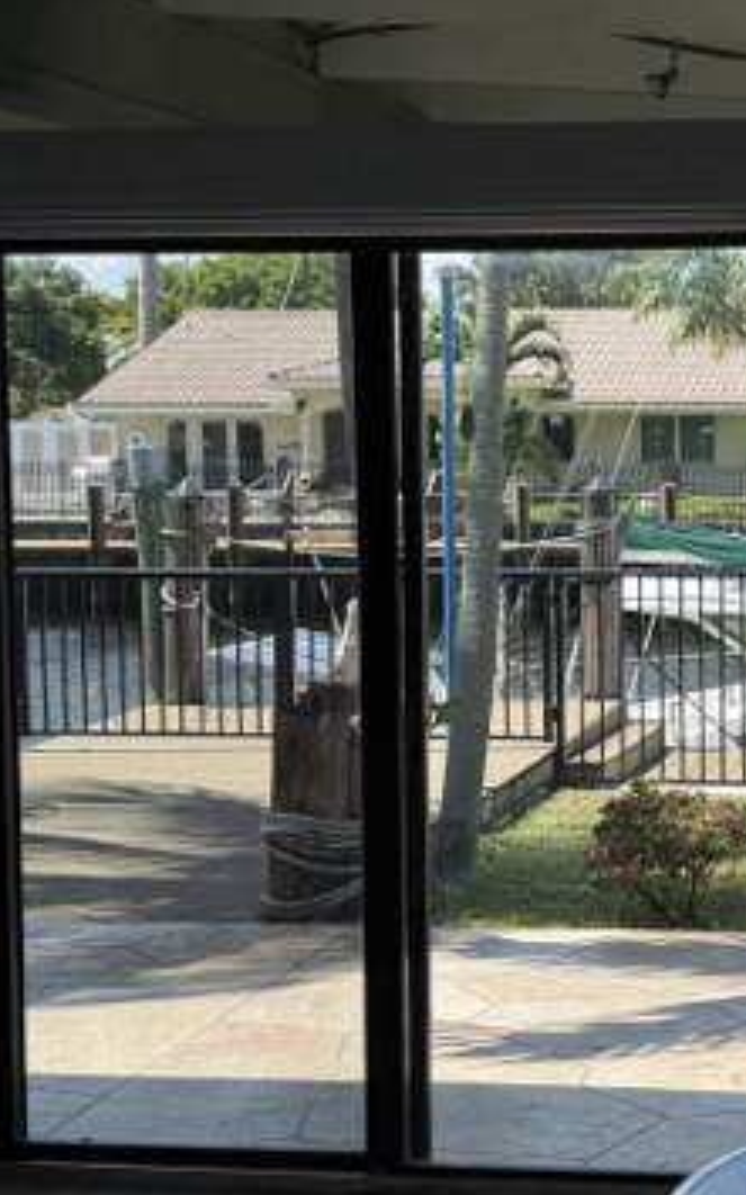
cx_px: 746
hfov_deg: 18.4
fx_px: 2246
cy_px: 594
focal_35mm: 69
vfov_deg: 29.8
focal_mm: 6.76
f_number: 1.78
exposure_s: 1/1027
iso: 64
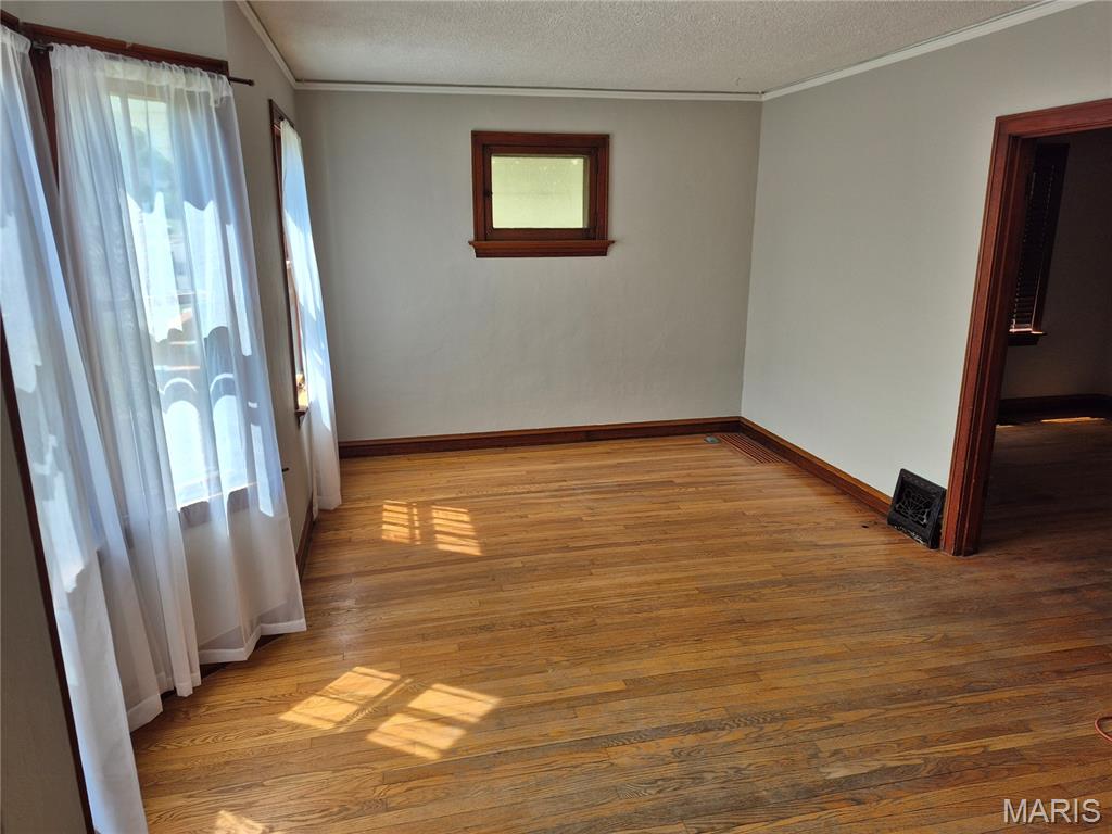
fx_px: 739
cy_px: 417
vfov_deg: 58.9
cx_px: 556
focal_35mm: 23
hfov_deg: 73.9
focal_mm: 5.4
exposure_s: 1/291
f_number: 1.8
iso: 25
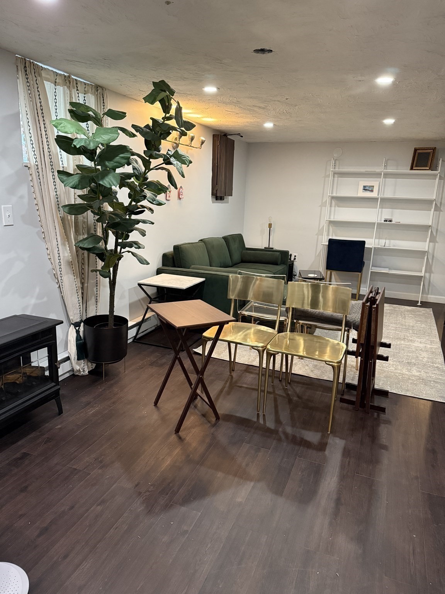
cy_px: 297
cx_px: 222
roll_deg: -1.8
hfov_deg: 56.8
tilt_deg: -12.9
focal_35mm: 24
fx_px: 411
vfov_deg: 71.6
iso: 800
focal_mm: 6.76
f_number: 1.78
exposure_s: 1/60
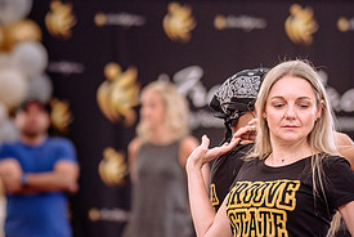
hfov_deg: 8.4
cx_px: 101
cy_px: 206
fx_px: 2402
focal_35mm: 244
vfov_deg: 5.6
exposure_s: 1/250
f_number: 1.8
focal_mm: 105
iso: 800
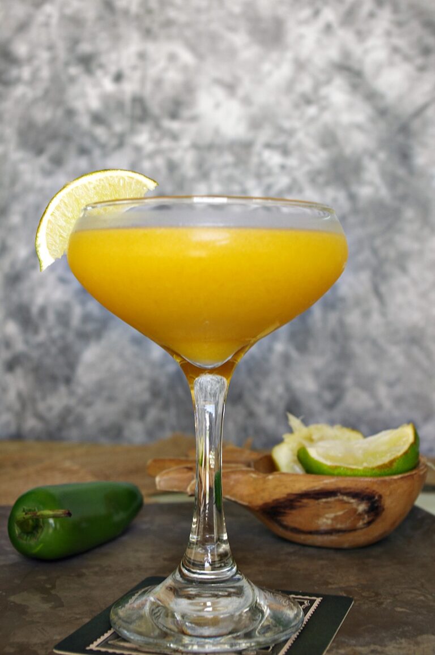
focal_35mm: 52
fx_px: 945
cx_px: 218
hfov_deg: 25.9
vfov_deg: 38.2
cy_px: 328
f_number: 5.6
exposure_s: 1/25
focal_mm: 35
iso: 200
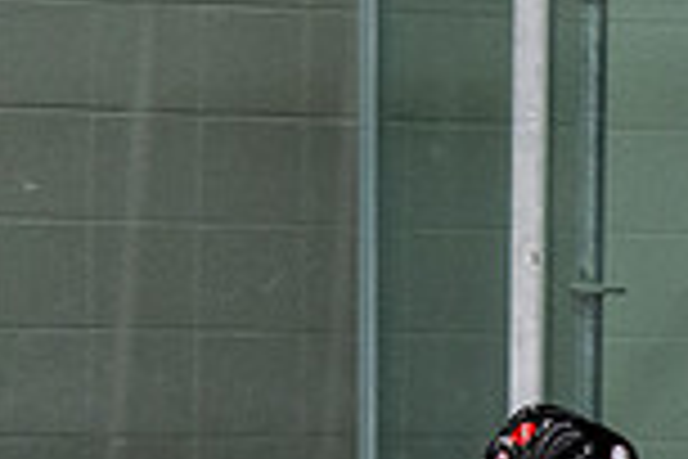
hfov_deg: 2.2
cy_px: 835
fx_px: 18078
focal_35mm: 946
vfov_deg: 1.5
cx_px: 556
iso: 1800
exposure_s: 1/640
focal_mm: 135
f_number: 2.8
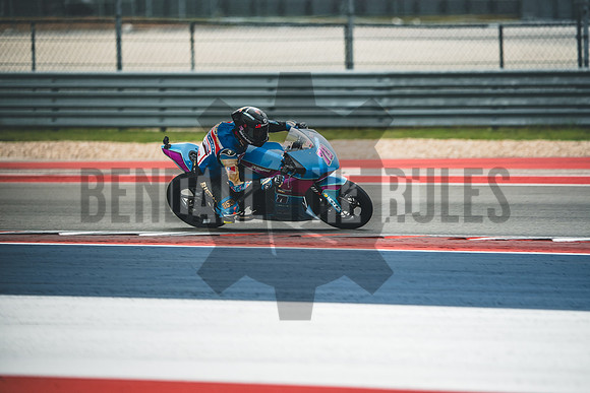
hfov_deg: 6.9
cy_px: 196
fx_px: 4918
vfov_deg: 4.6
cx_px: 295
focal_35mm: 300
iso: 500
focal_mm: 200
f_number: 2
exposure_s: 1/3200
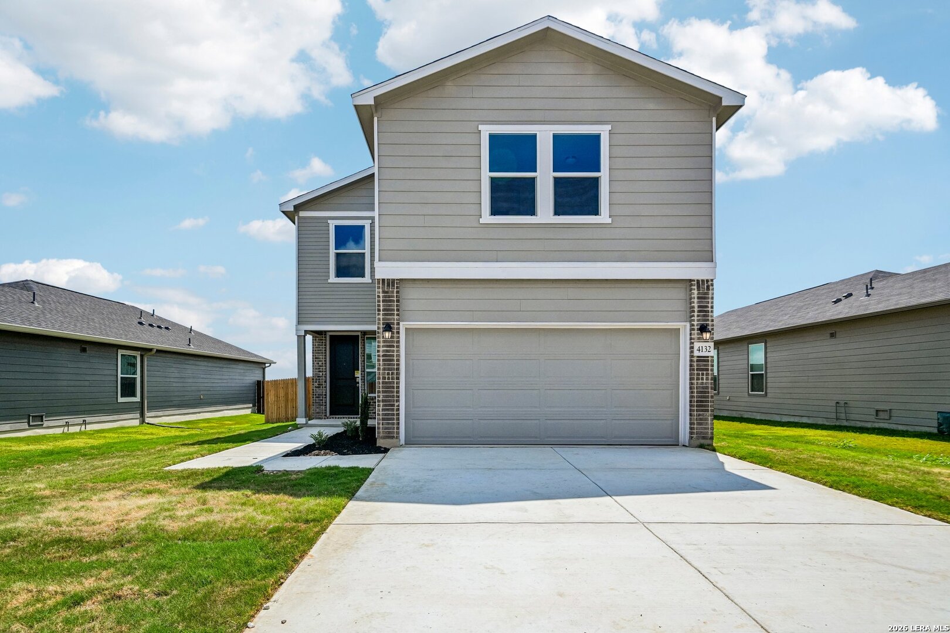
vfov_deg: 67.4
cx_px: 475
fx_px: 475
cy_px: 316
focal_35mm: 18
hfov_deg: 90.0
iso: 500
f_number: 8
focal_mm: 18
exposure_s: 1/2000
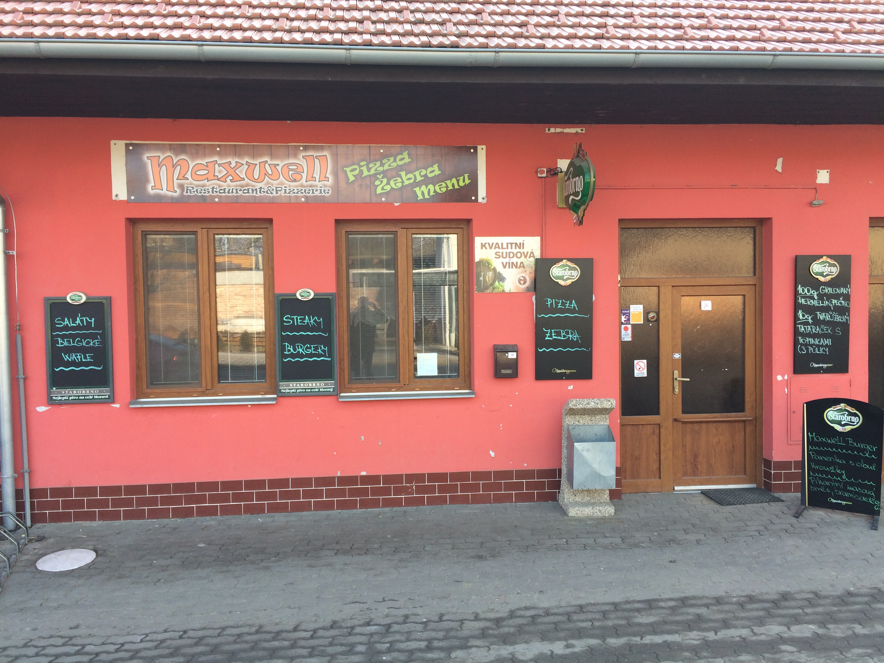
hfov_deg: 61.7
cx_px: 442
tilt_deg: -2.2
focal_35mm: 29
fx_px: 741
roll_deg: +1.8
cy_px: 332
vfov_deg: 48.2
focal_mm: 4.15
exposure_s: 1/190
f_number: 2.2
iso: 32
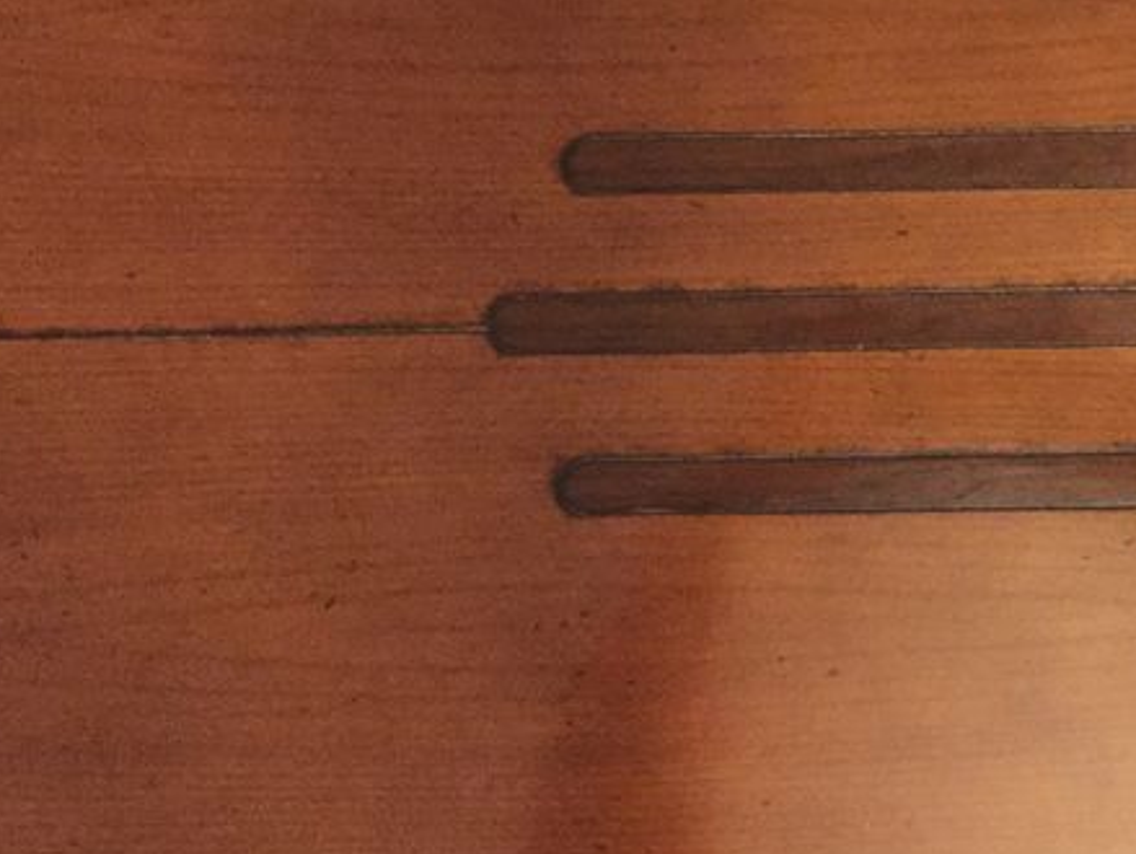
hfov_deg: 28.7
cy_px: 326
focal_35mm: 66
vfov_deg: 22.2
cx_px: 921
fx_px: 2168
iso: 400
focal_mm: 4.15
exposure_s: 1/17
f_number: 2.2
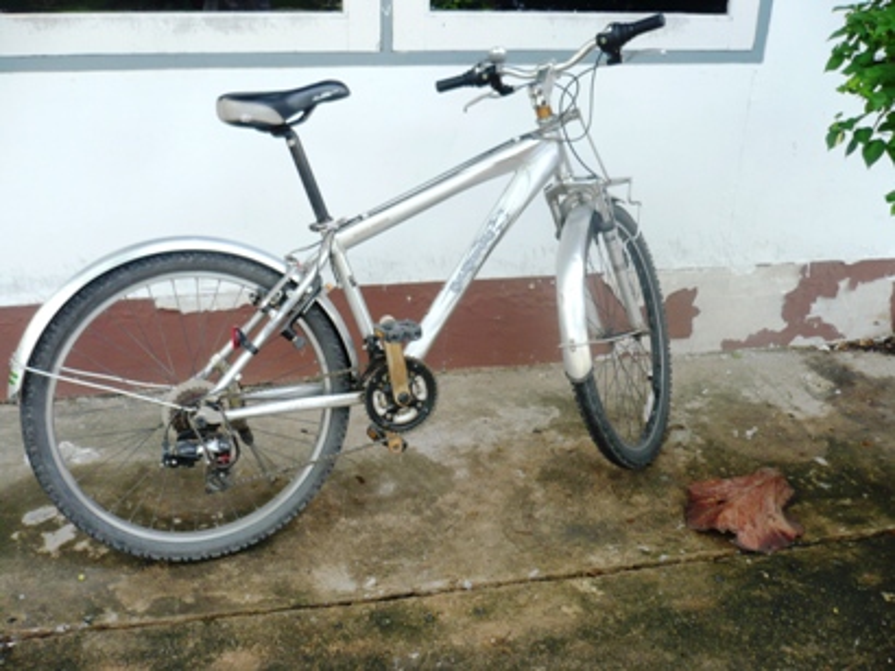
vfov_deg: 40.7
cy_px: 336
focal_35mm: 35
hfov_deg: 52.7
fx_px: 904
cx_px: 448
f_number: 2.8
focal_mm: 5.8
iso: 100
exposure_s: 1/80
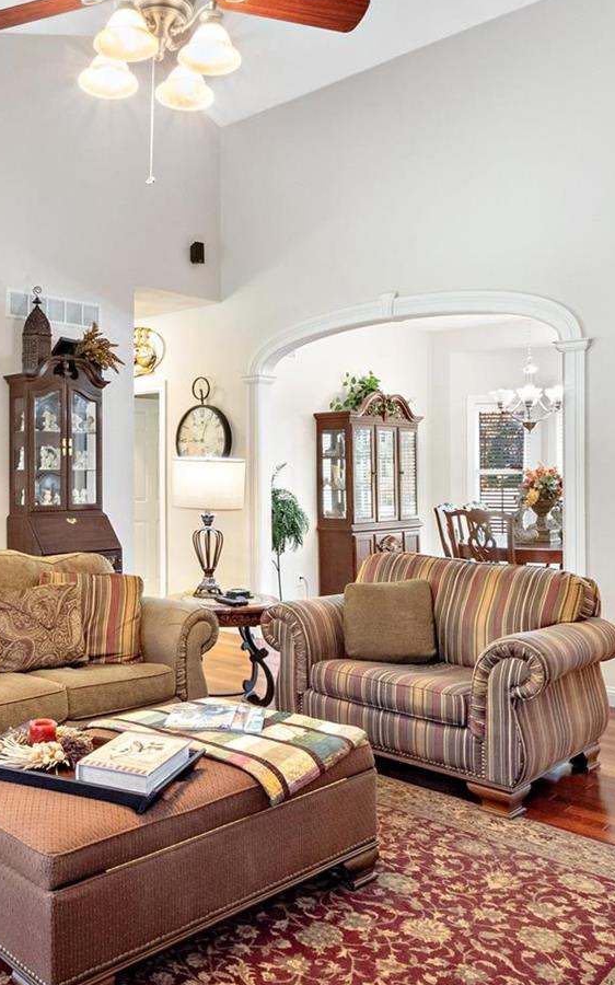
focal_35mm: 29
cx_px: 163
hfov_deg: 42.0
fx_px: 778
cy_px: 483
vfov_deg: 64.6
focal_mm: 8
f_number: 9
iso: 640
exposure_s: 1/80
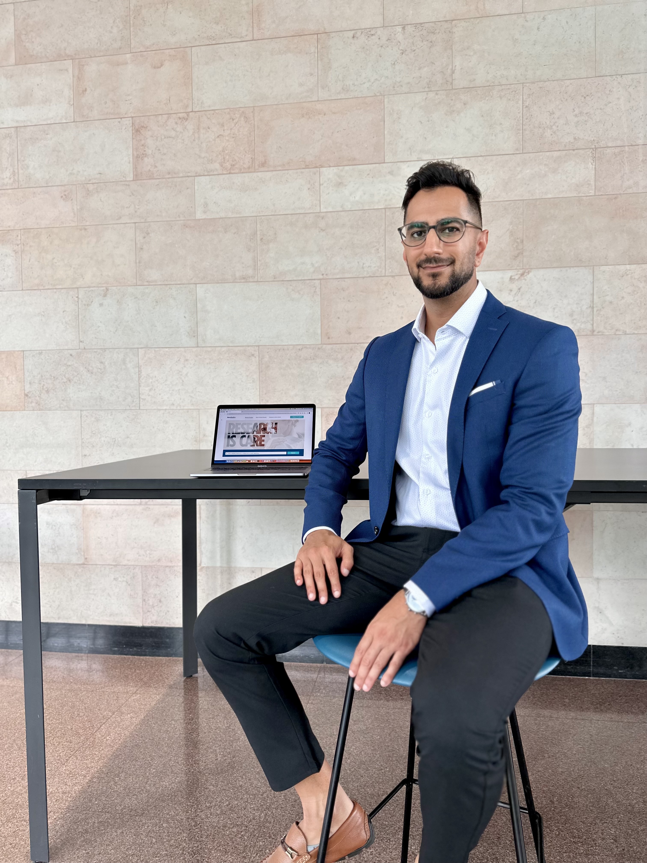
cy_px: 432
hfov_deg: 56.8
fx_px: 598
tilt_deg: -2.9
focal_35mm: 24
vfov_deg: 71.6
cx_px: 324
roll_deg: +0.8
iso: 125
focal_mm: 6.86
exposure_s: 1/120
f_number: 1.78
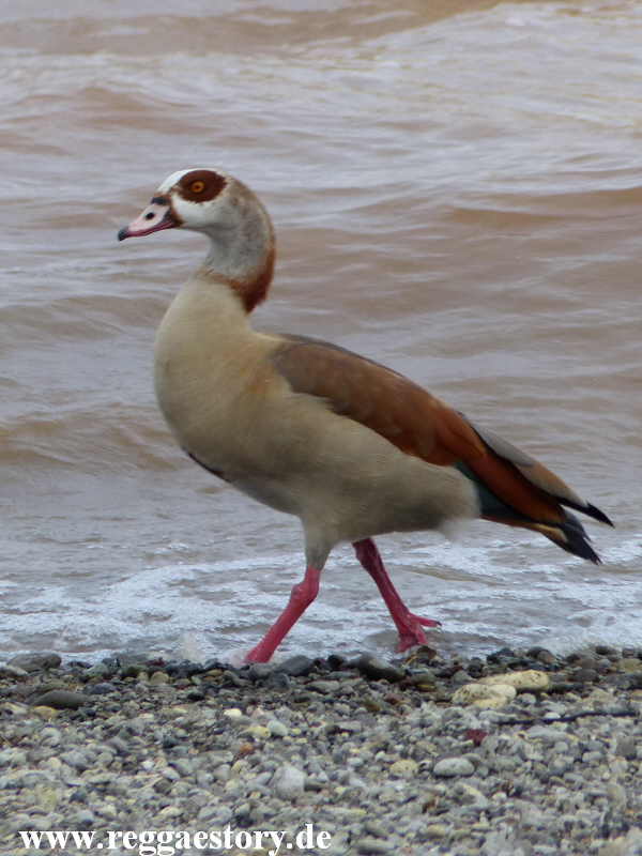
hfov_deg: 2.5
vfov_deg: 3.3
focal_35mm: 596
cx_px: 321
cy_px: 428
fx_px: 14738
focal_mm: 107.3
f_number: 4
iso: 125
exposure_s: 1/125
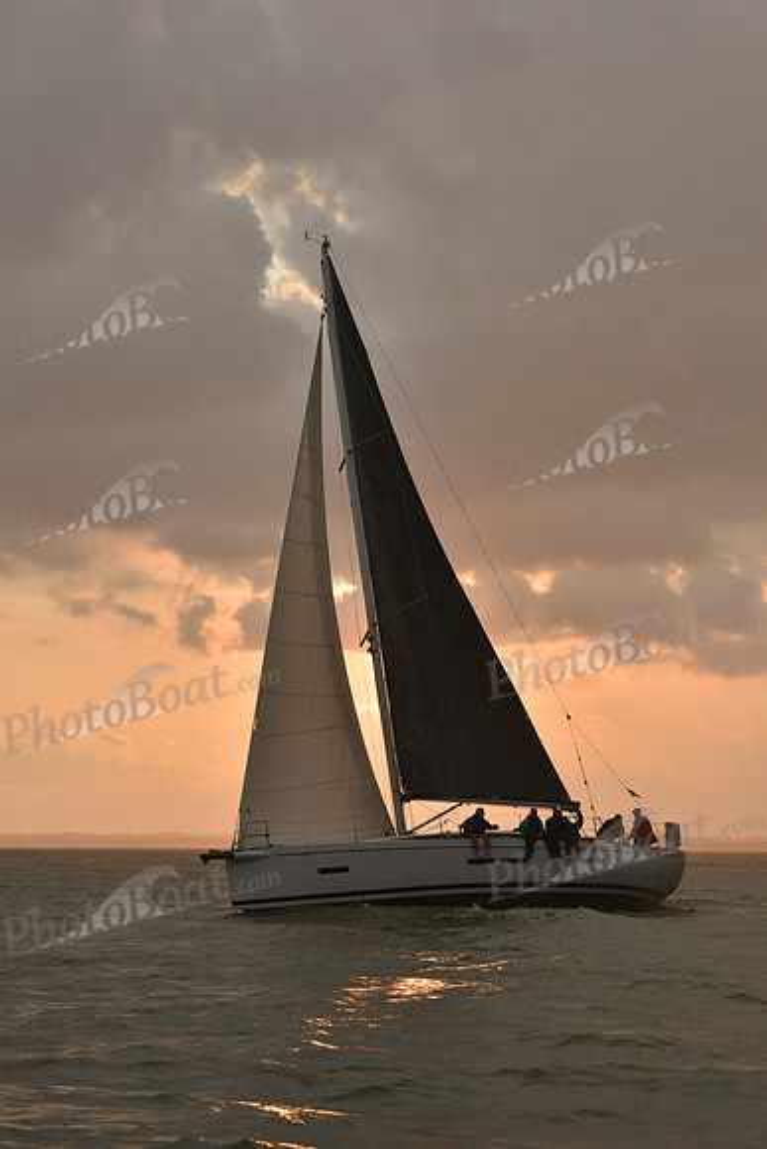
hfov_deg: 15.2
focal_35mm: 90
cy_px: 574
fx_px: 2874
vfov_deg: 22.6
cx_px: 384
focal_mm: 90
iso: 400
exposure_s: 1/500
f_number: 8
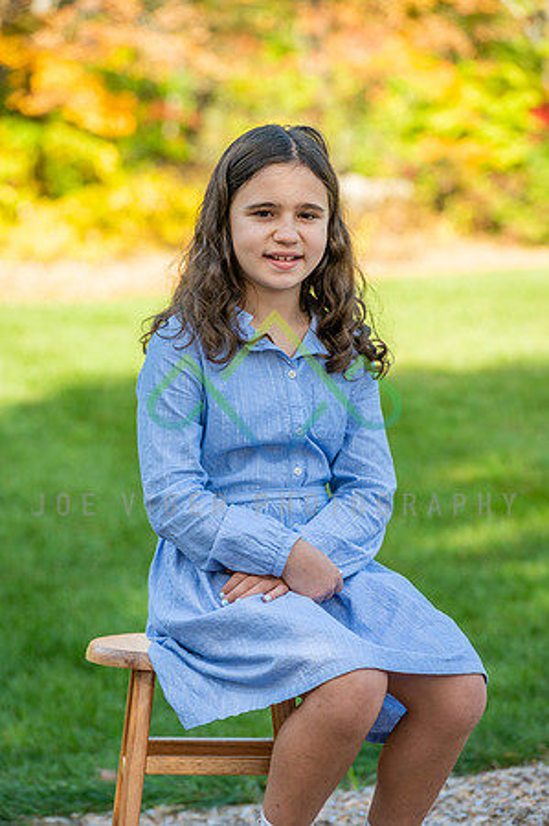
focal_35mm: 200
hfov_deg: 6.9
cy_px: 413
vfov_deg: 10.3
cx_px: 274
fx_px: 4585
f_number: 6.3
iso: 100
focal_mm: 200
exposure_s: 1/100
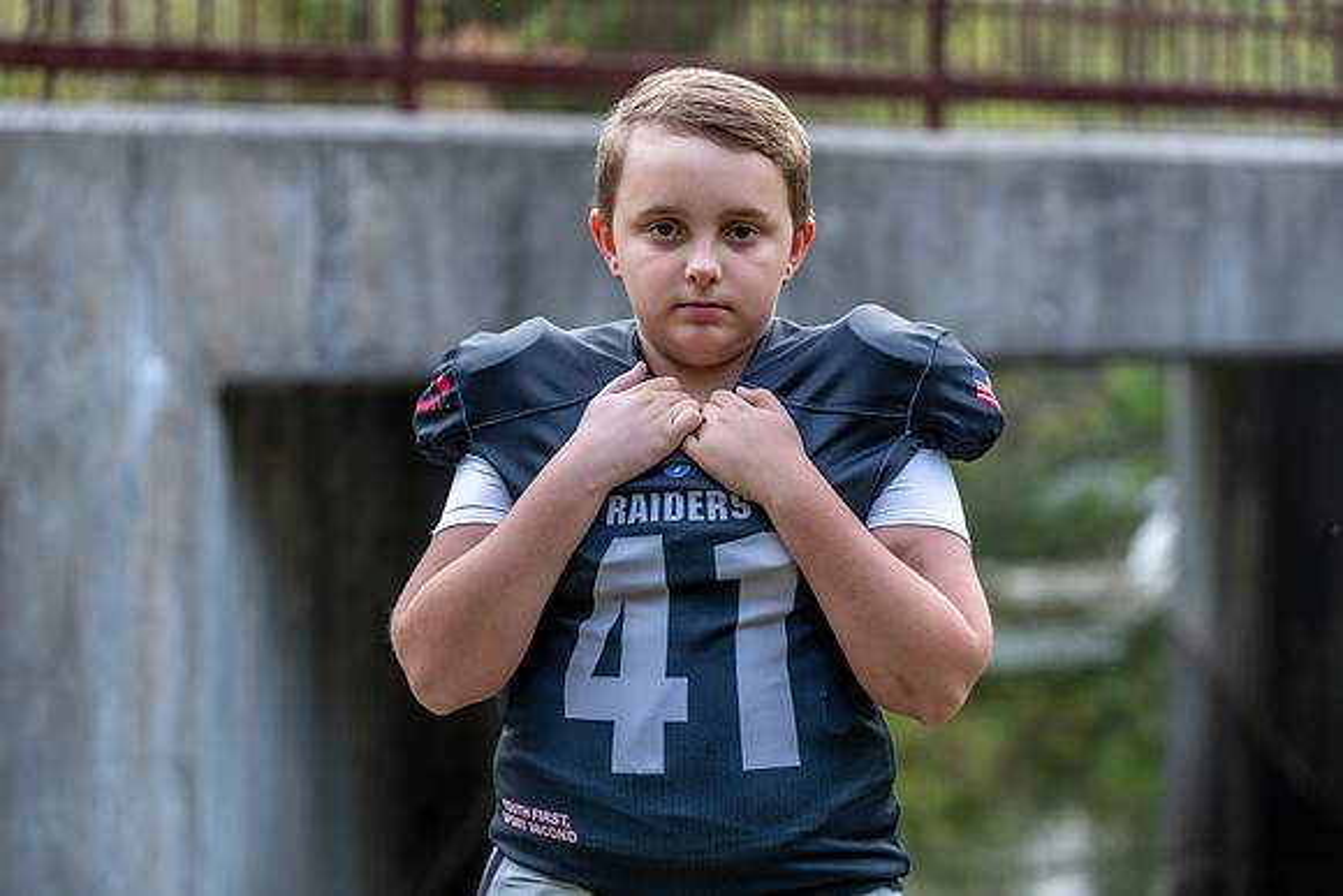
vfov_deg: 16.5
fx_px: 3097
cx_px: 672
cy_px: 448
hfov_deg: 24.5
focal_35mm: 83
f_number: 2.8
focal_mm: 83
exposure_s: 1/320
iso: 400
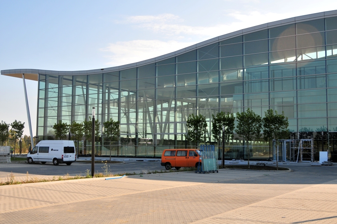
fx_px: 393
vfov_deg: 31.8
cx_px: 168
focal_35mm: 42
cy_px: 112
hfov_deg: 46.5
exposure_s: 1/1250
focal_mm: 28
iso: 200
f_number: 4
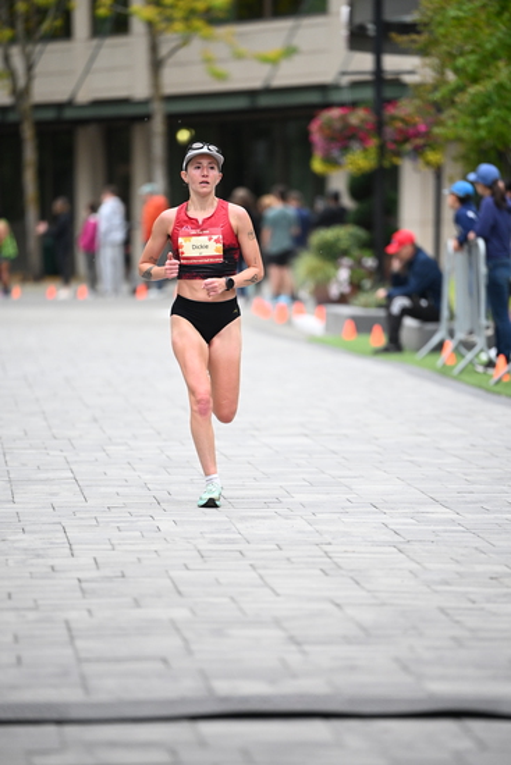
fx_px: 4255
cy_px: 382
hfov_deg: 6.9
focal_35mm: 200
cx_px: 256
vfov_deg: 10.3
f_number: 2.8
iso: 1600
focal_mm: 200
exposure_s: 1/1250
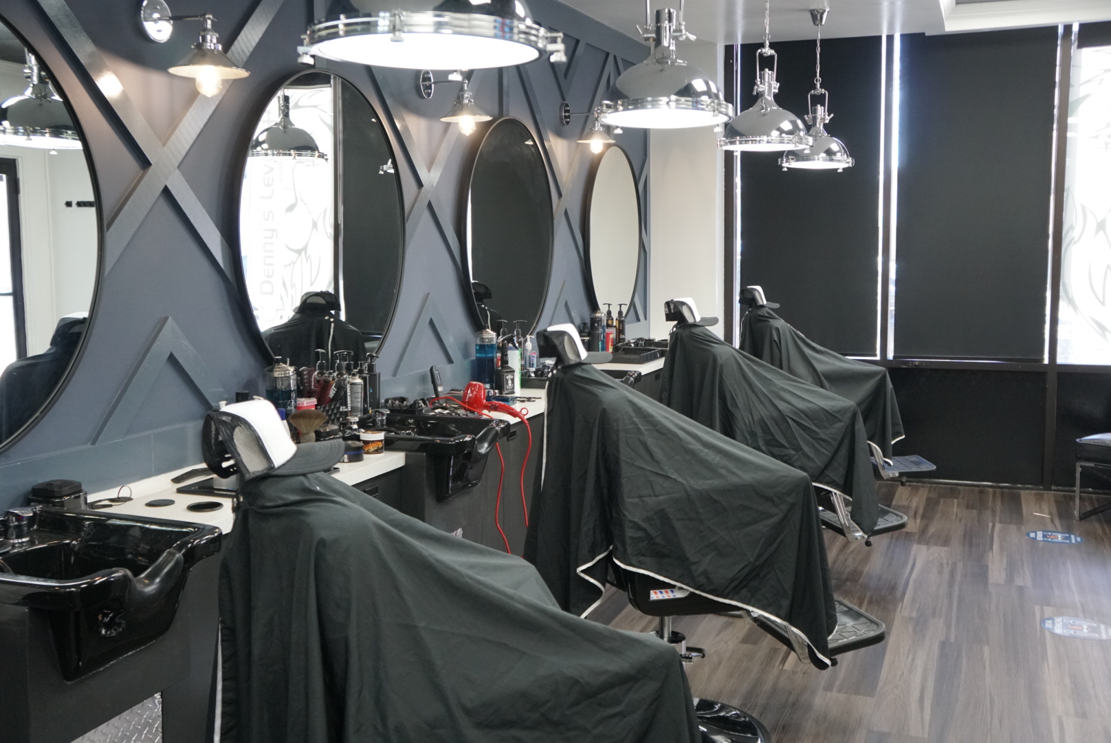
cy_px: 372
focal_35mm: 36
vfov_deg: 36.9
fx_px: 1112
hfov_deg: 53.1
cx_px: 556
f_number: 4
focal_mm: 24
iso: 1600
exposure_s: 1/160
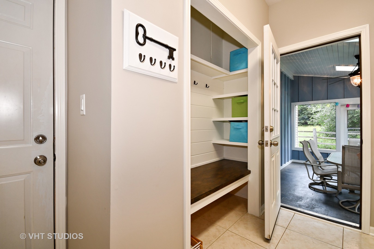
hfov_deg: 100.4
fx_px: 156
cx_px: 187
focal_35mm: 15
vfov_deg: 77.3
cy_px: 124
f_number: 9
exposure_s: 1/6
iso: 200
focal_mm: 10
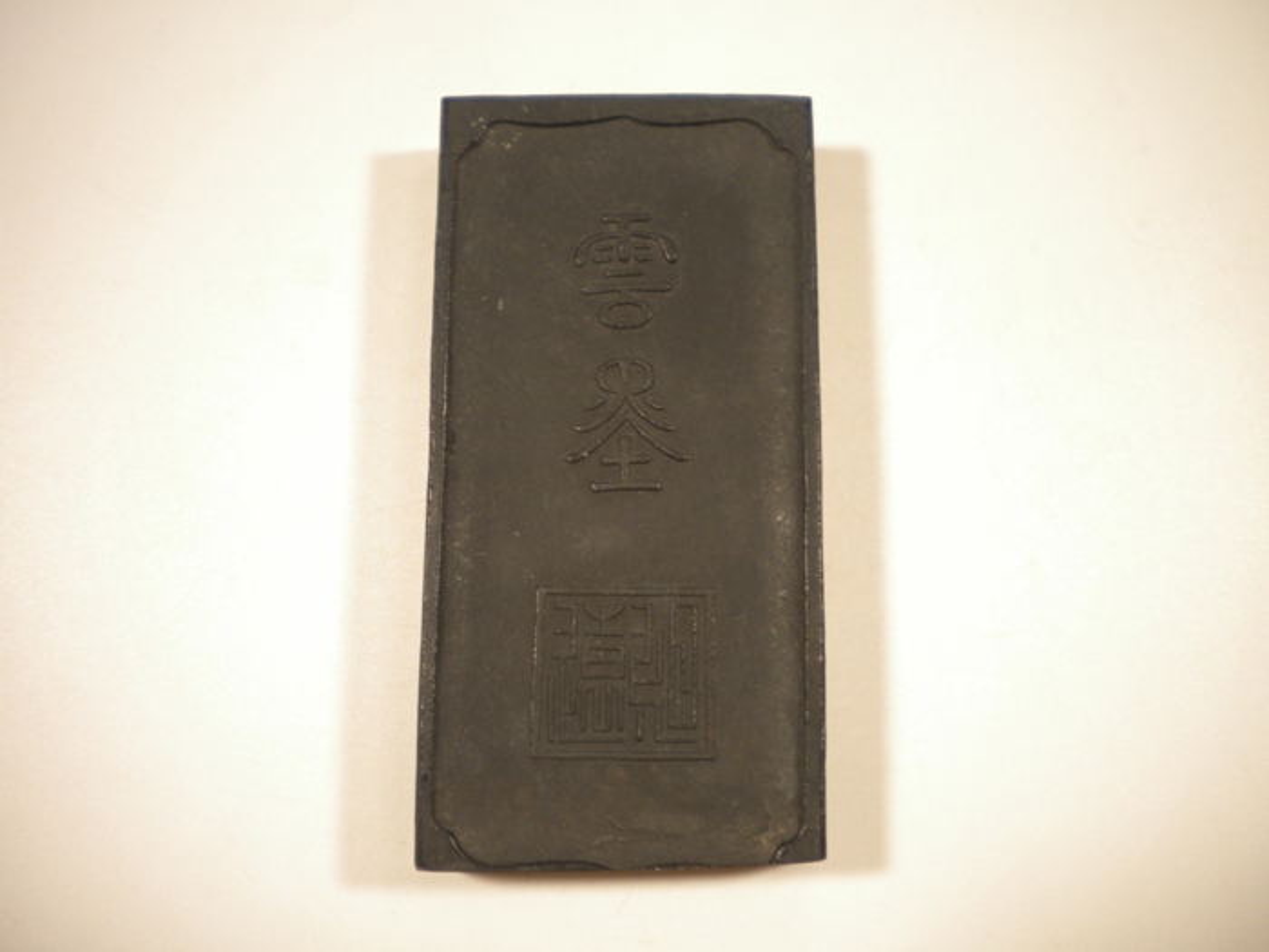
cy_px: 476
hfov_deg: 52.6
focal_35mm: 35
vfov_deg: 40.7
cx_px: 634
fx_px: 1283
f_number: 3.1
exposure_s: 1/5.8
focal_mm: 6.3
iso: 100
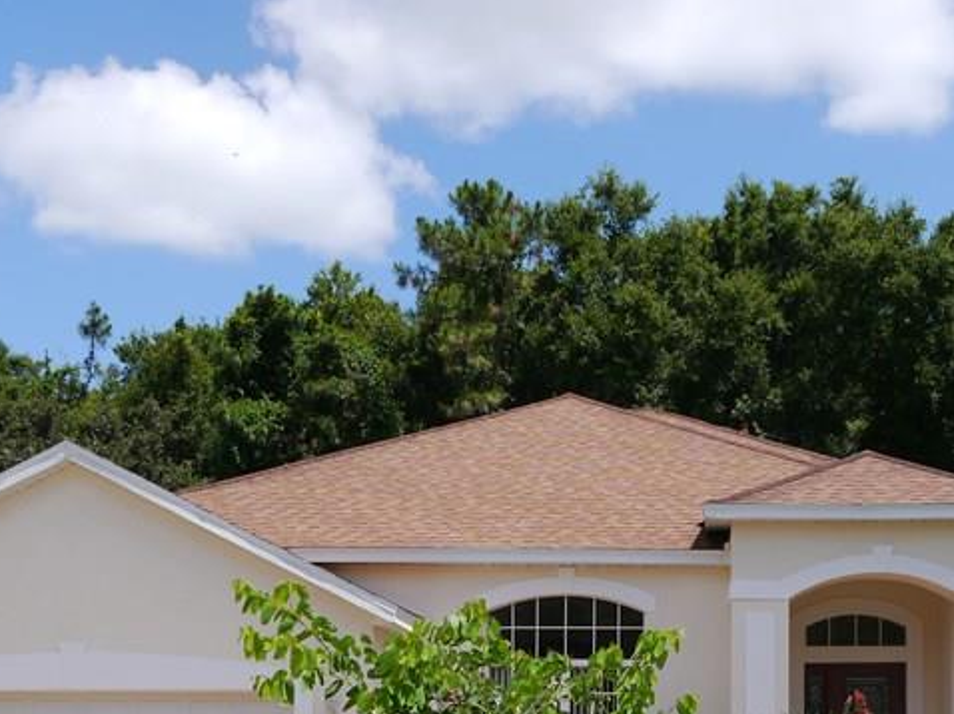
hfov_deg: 32.0
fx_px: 1653
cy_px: 686
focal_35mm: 60
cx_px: 607
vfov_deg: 23.5
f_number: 8
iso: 160
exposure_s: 1/400
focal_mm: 14
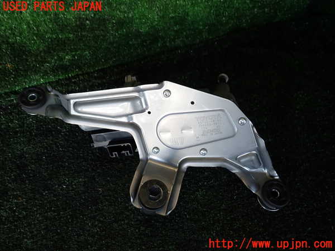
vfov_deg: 46.8
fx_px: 290
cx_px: 168
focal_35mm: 30
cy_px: 126
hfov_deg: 60.0
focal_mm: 5.4
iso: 125
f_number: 2.3
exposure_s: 1/60
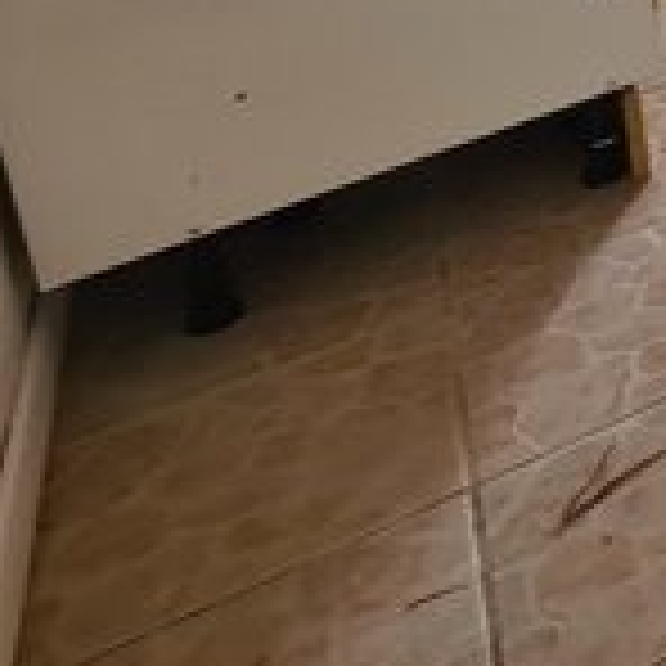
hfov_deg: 14.6
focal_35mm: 62
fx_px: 1350
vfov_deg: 20.4
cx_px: 1656
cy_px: -508
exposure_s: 1/50
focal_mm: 2.2
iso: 160
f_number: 2.2
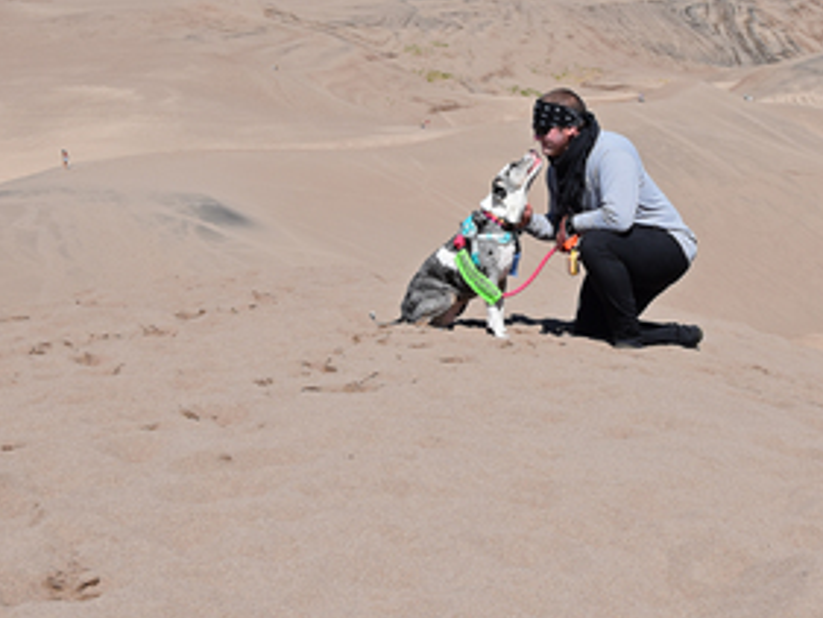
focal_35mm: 69
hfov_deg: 28.0
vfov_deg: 21.3
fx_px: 1641
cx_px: 515
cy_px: 280
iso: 200
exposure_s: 1/400
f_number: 10
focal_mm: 24
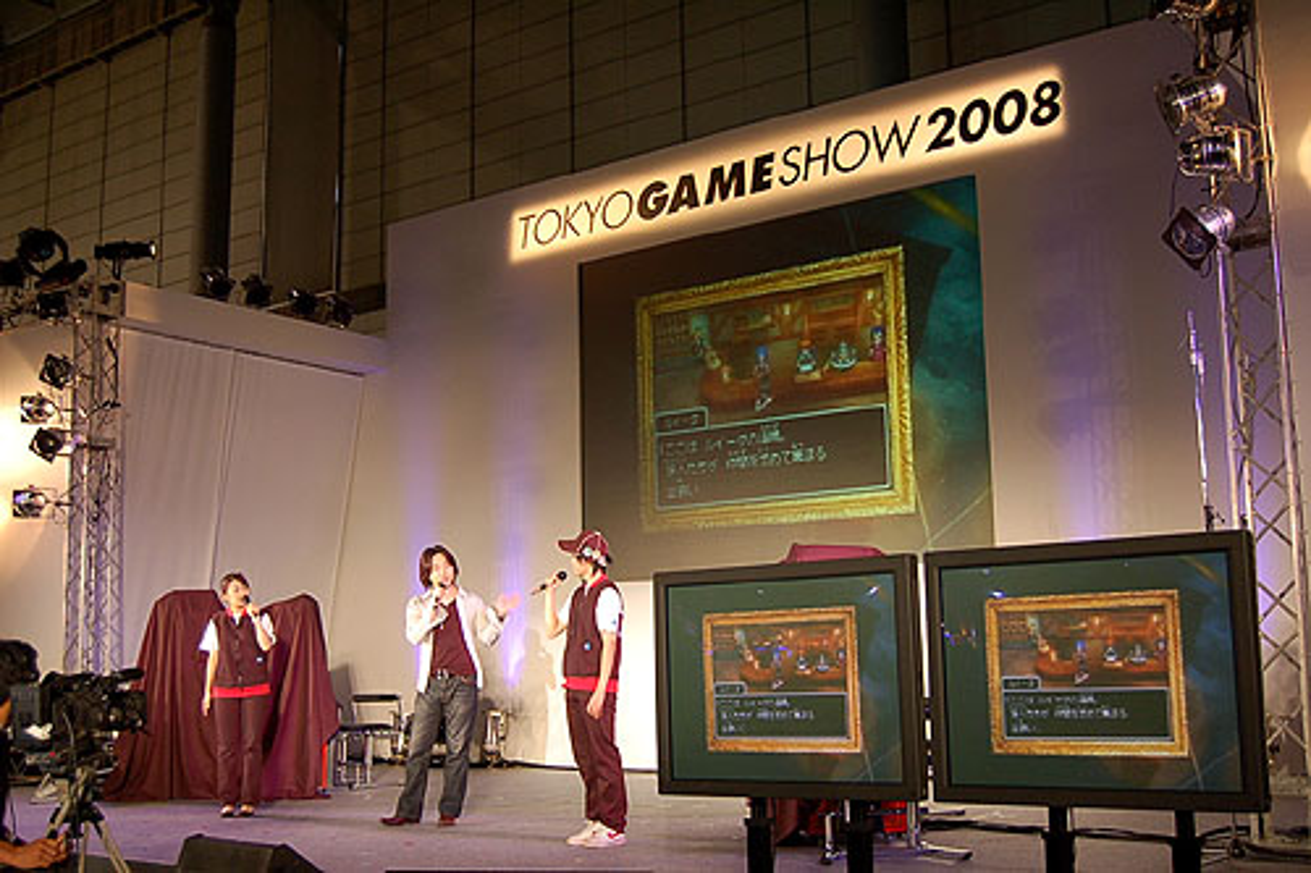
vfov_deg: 34.2
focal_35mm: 39
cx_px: 656
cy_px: 436
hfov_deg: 49.6
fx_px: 1420
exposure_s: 1/30
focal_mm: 26
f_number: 4.2
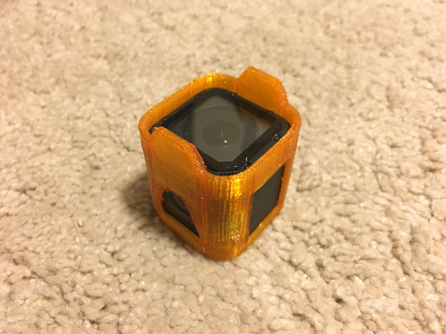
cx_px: 223
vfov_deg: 48.2
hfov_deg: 61.7
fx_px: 374
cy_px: 167
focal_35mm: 29
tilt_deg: -46.7
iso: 125
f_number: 2.2
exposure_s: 1/4
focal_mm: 4.15
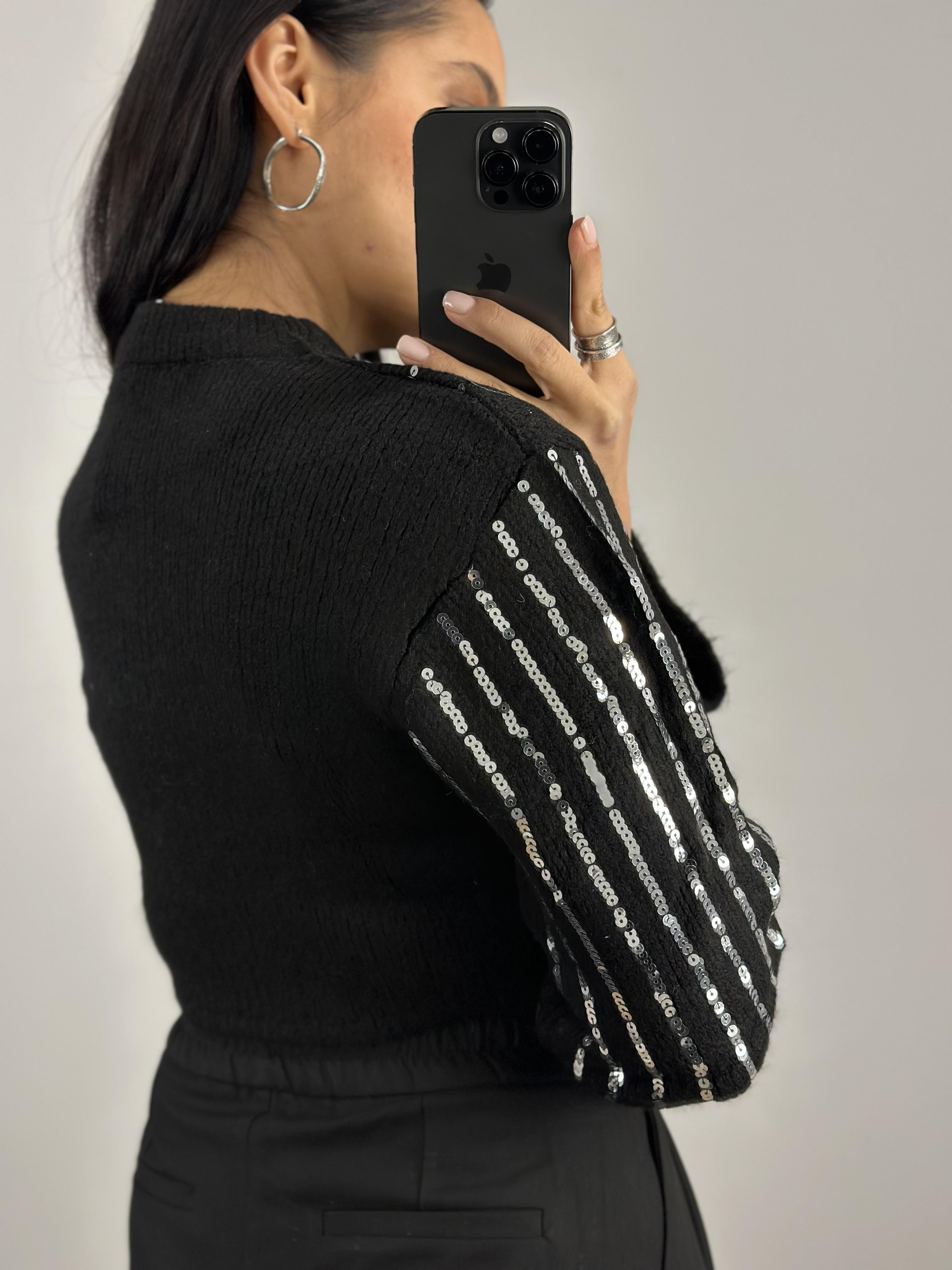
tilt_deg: -22.9
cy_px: 635
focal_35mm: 48
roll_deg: +2.0
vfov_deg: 39.7
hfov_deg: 30.3
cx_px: 476
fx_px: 1760
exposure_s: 1/50
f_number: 1.78
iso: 125
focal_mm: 6.86
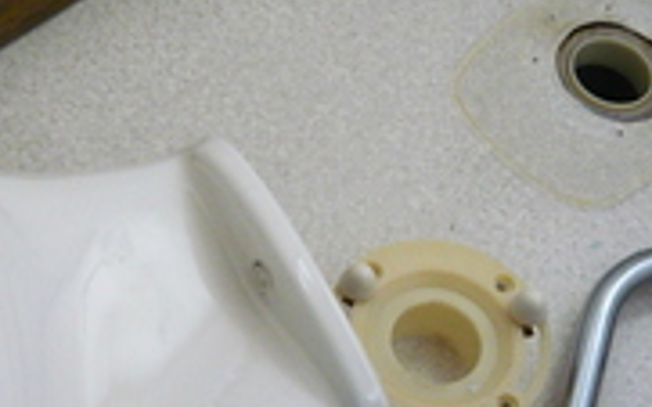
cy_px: 178
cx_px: 245
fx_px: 1439
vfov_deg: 16.1
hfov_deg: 25.5
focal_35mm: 81
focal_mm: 5.5
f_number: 2.8
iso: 320
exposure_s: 1/30
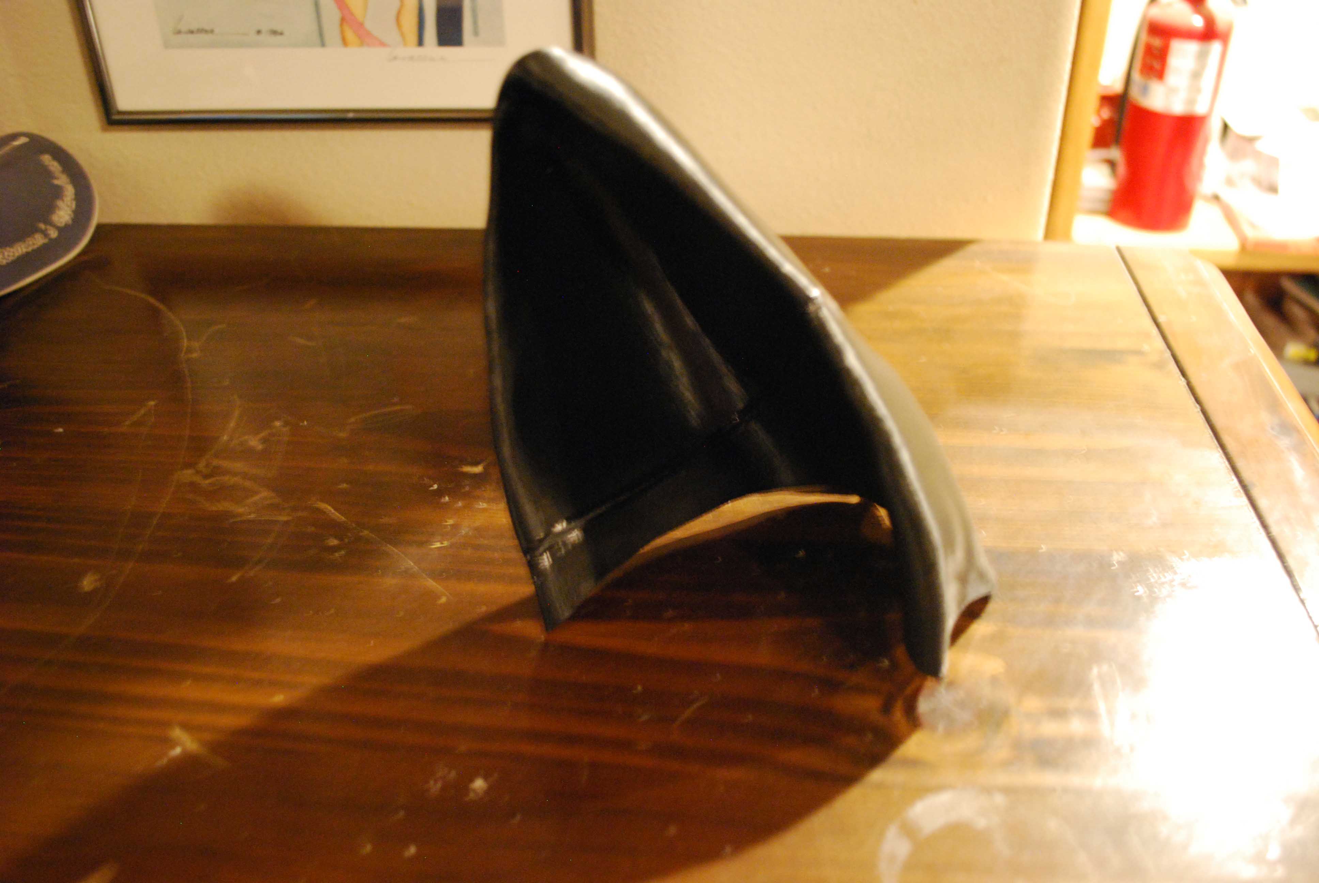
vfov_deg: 40.1
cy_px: 442
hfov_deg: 57.2
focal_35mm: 33
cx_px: 660
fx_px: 1211
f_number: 4
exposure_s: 1/2
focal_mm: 22
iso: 1600
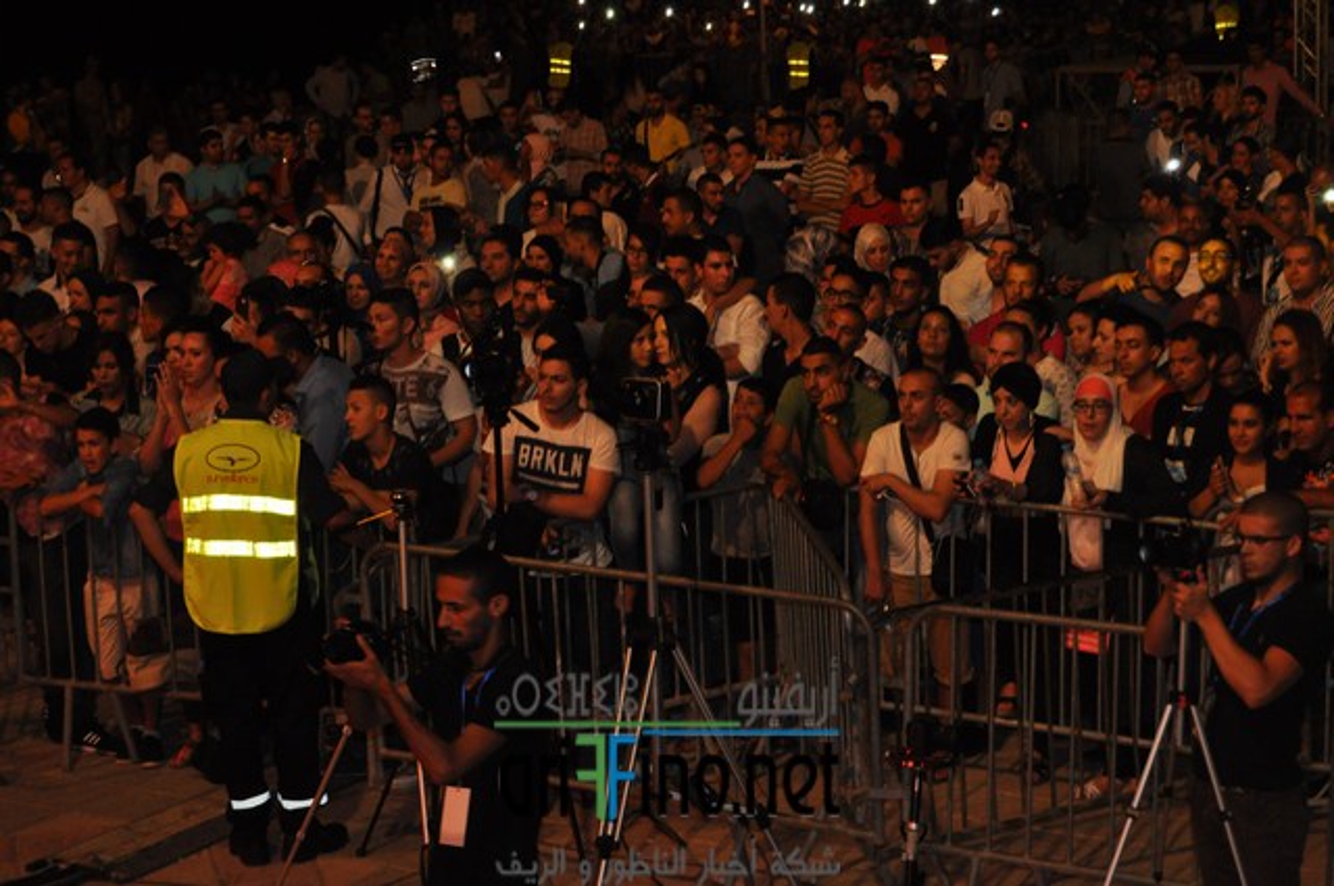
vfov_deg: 16.5
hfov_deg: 24.6
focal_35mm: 82
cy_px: 443
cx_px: 667
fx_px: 3053
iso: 800
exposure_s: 1/60
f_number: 5.6
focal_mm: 55
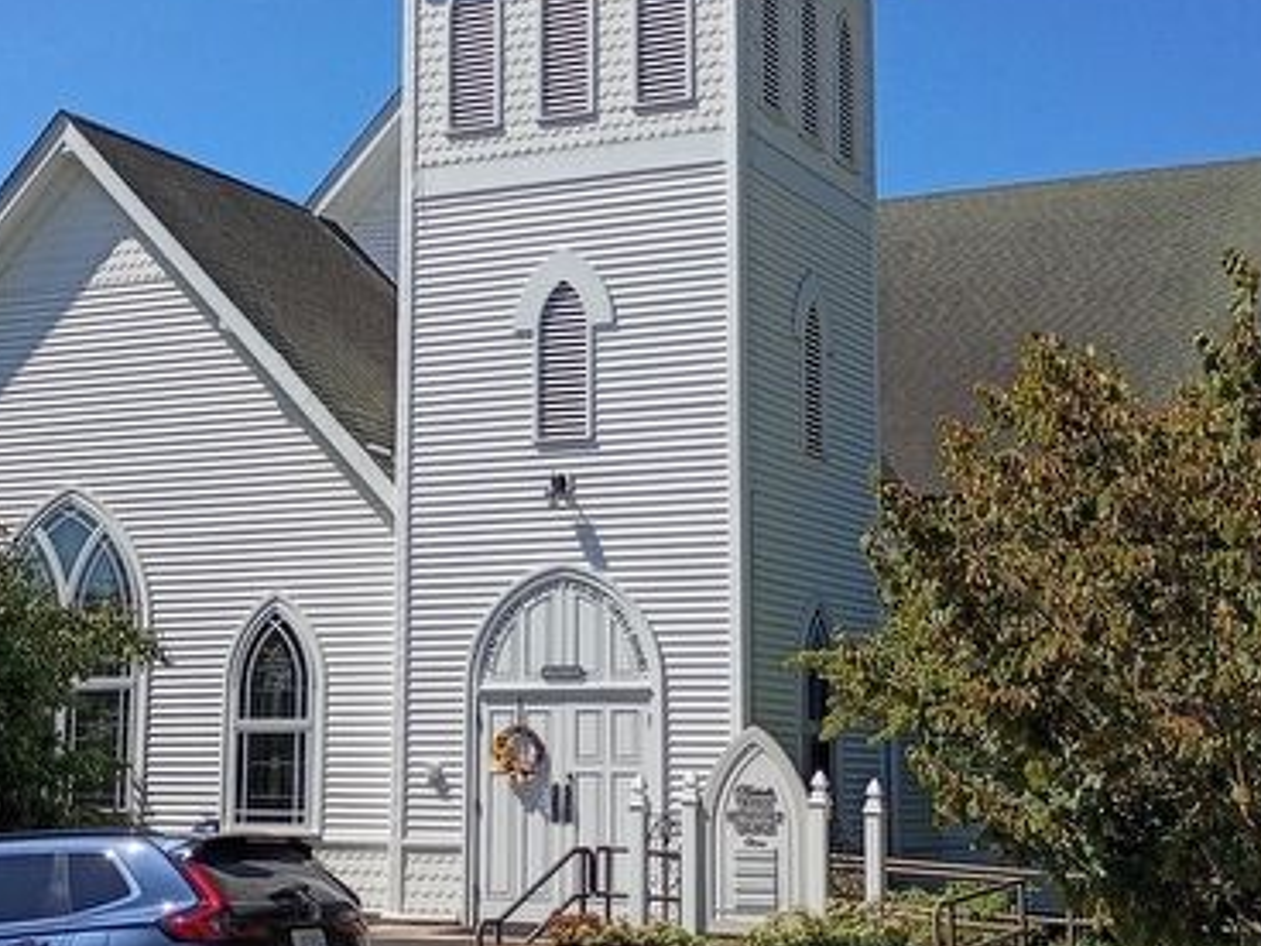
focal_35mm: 63
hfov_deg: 30.7
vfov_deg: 23.2
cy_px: 374
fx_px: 2295
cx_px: 548
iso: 102
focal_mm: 4.27
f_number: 1.8
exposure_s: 1/1401
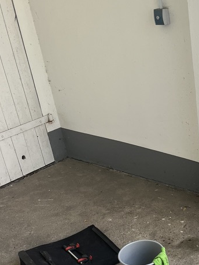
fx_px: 445
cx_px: 200
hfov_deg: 24.1
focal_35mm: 58
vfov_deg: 32.4
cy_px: 210
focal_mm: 5.1
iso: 40
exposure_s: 1/243
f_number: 1.6
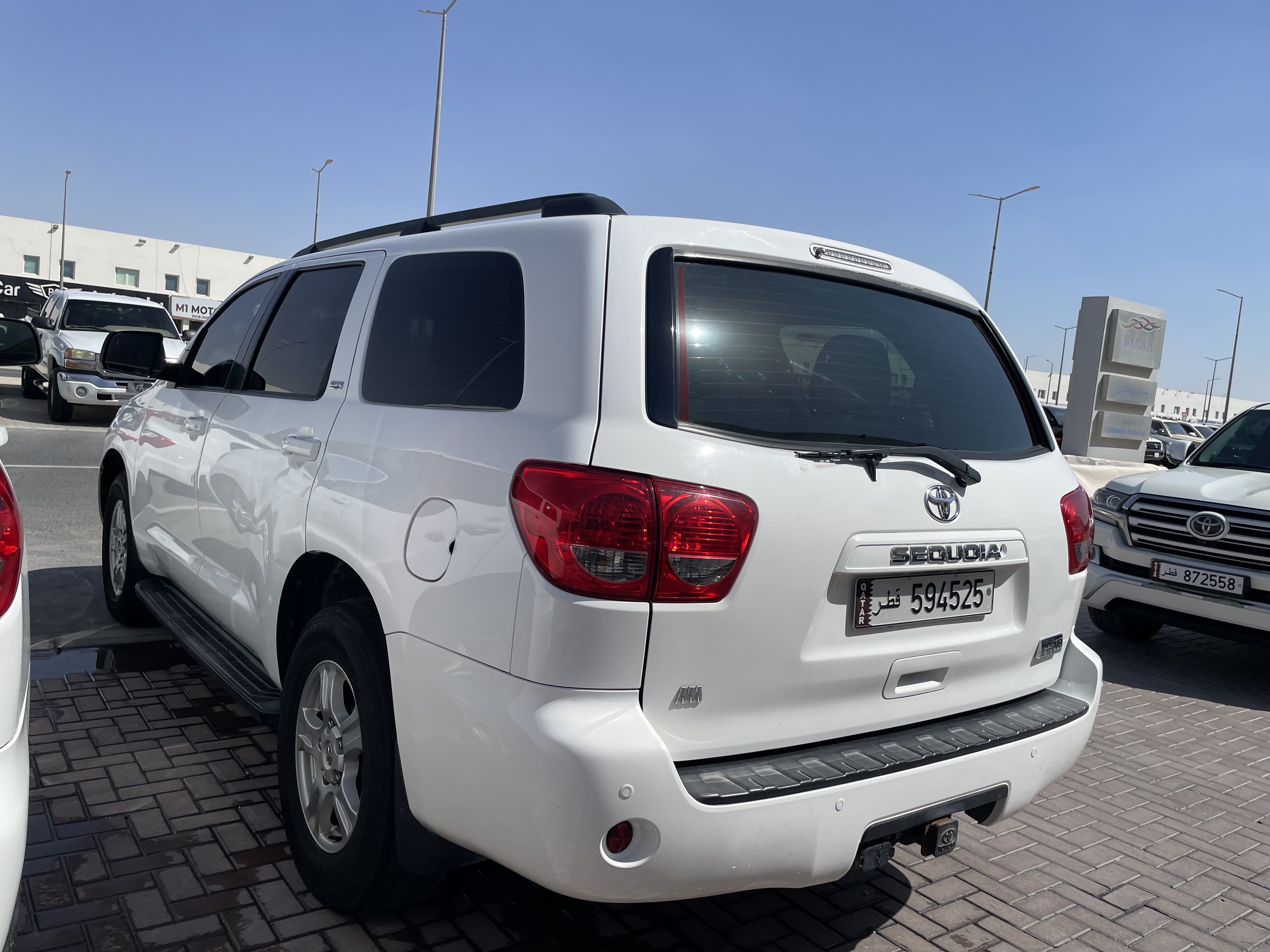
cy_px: 476
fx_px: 954
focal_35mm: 26
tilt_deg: -4.4
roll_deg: -5.1
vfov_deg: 53.1
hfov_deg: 67.3
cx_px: 635
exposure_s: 1/6897
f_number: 1.6
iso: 32
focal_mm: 4.2
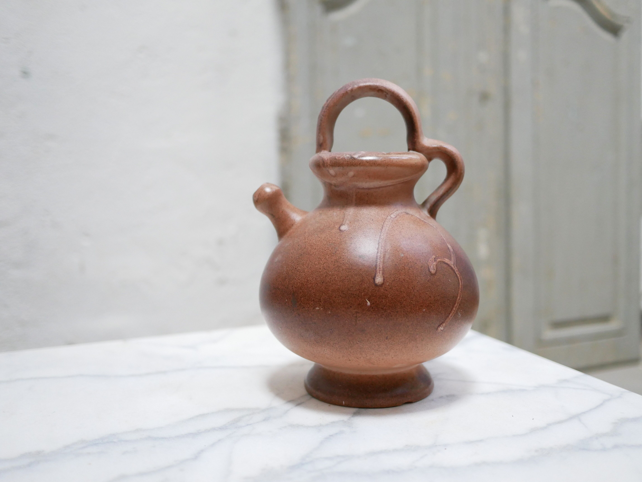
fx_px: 742
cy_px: 241
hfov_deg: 46.8
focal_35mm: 40
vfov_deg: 36.0
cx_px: 321
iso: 1250
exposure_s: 1/60
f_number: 1.7
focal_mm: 20
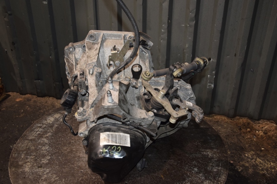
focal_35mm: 33
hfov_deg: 57.2
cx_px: 138
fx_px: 254
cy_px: 92
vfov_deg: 39.9
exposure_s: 1/60
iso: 800
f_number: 5
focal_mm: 22
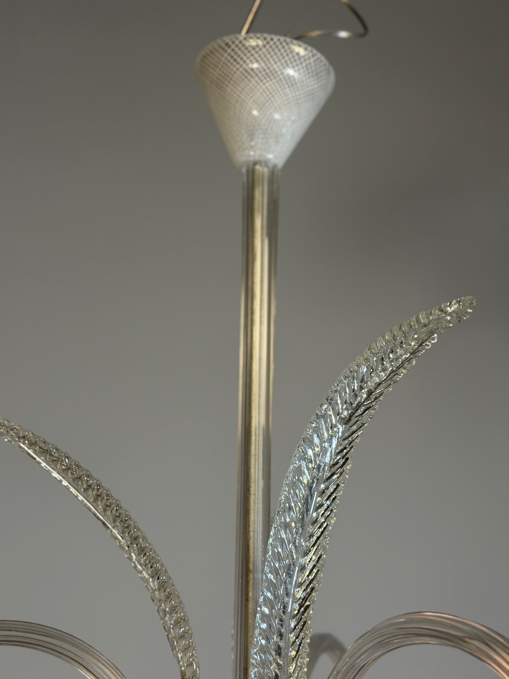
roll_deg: -1.1
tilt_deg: +20.0
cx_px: 254
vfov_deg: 39.7
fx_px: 941
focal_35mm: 48
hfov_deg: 30.3
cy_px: 340
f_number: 1.78
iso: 80
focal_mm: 6.76
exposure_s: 1/100
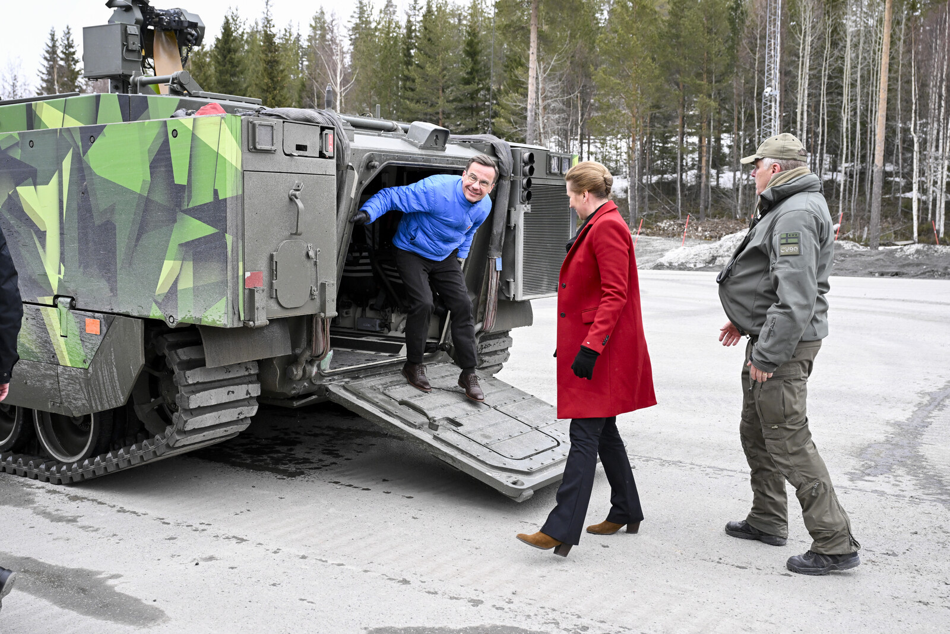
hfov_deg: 50.7
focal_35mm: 38
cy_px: 317
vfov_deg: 35.1
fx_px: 1003
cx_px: 475
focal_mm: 38
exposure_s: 1/1000
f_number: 5
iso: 1600
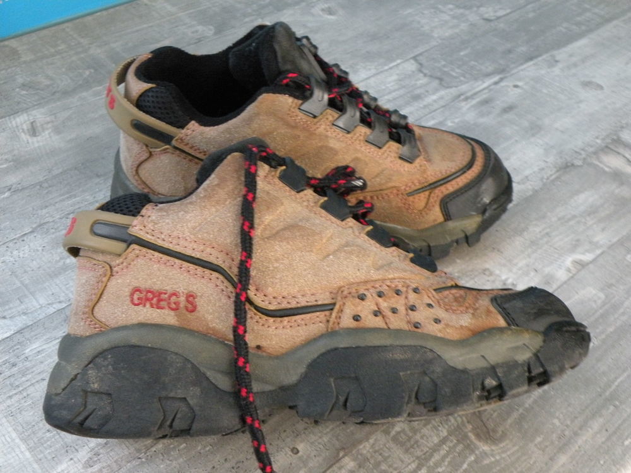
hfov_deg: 44.8
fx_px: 766
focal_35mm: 42
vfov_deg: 34.3
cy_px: 236
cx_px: 316
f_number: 3.2
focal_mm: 7.4
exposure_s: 1/10
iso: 400
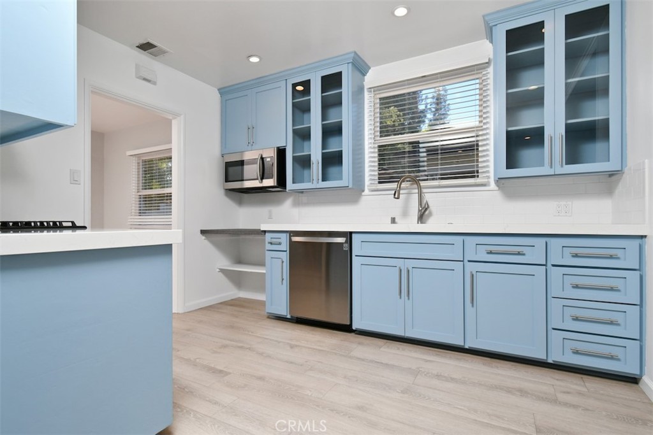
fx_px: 290
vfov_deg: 73.8
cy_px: 218
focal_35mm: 16
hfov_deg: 96.7
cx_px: 326
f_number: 7.1
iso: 200
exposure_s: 1/160
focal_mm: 11
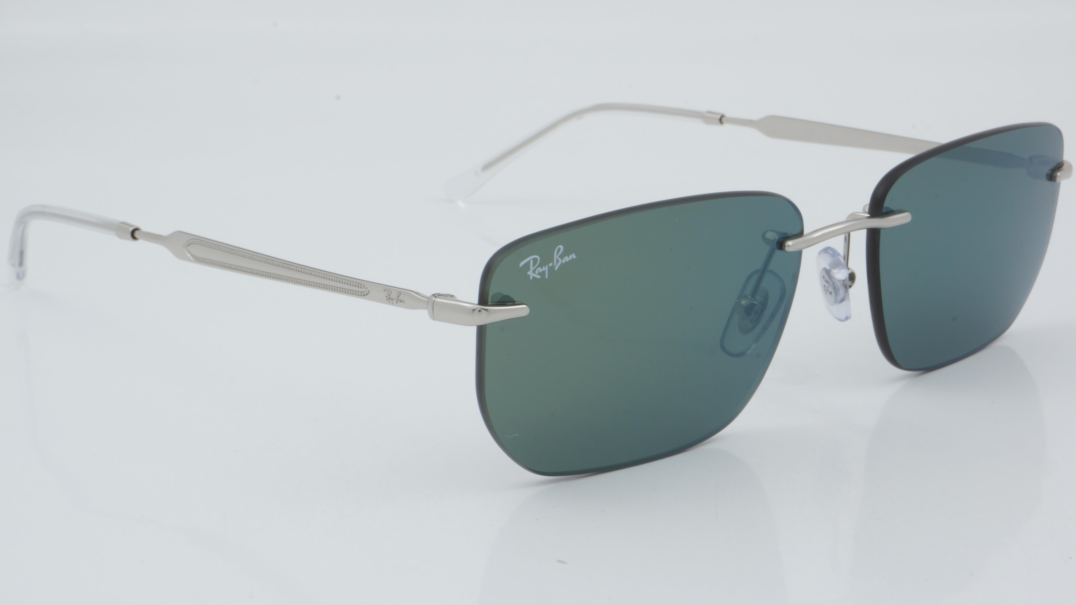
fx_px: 2254
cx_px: 536
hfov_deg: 26.9
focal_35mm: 79
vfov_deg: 15.3
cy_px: 301
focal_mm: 50
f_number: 29
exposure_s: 1/4
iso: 100
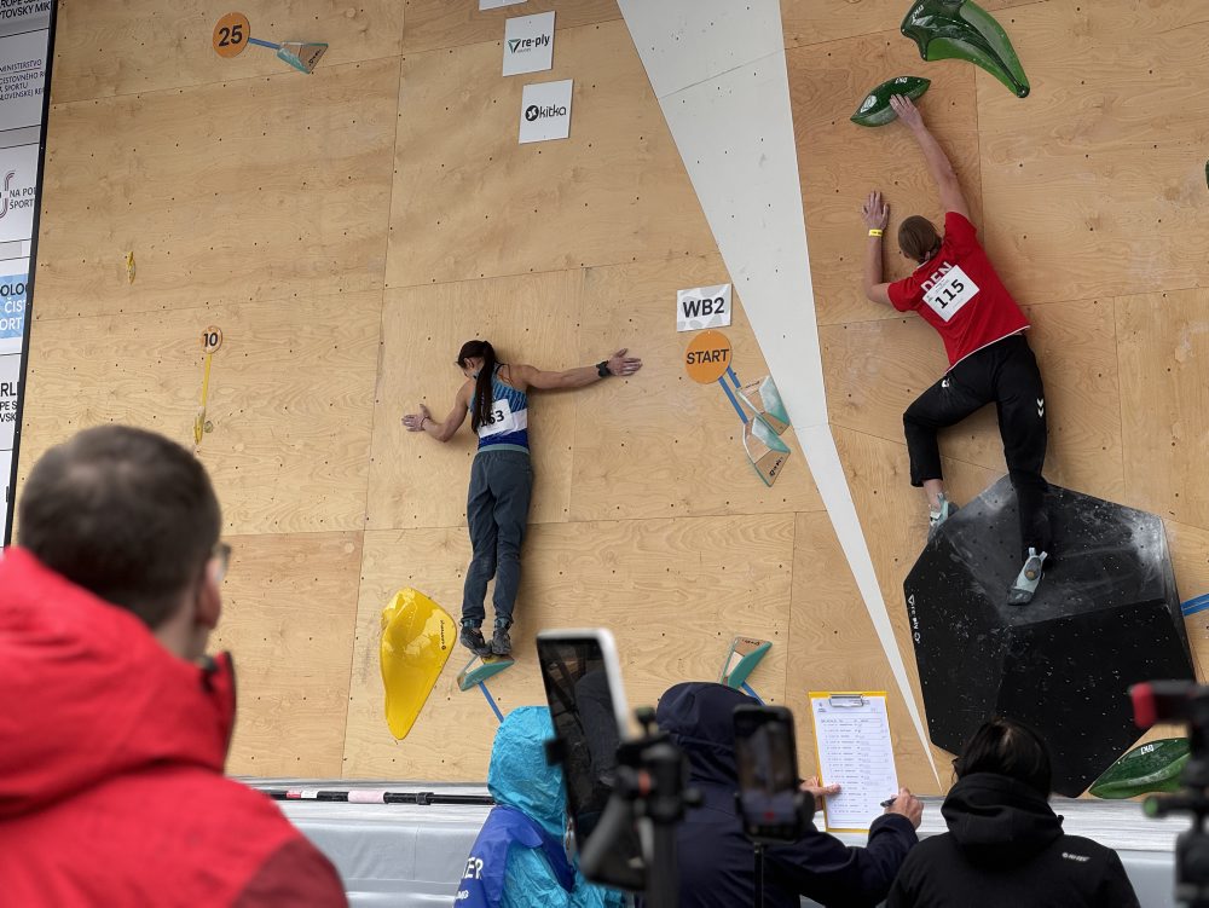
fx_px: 2691
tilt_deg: +6.0
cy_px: 454
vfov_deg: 19.2
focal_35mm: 77
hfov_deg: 25.3
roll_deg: -0.4
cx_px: 604
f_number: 2.8
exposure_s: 1/270
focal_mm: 9
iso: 25
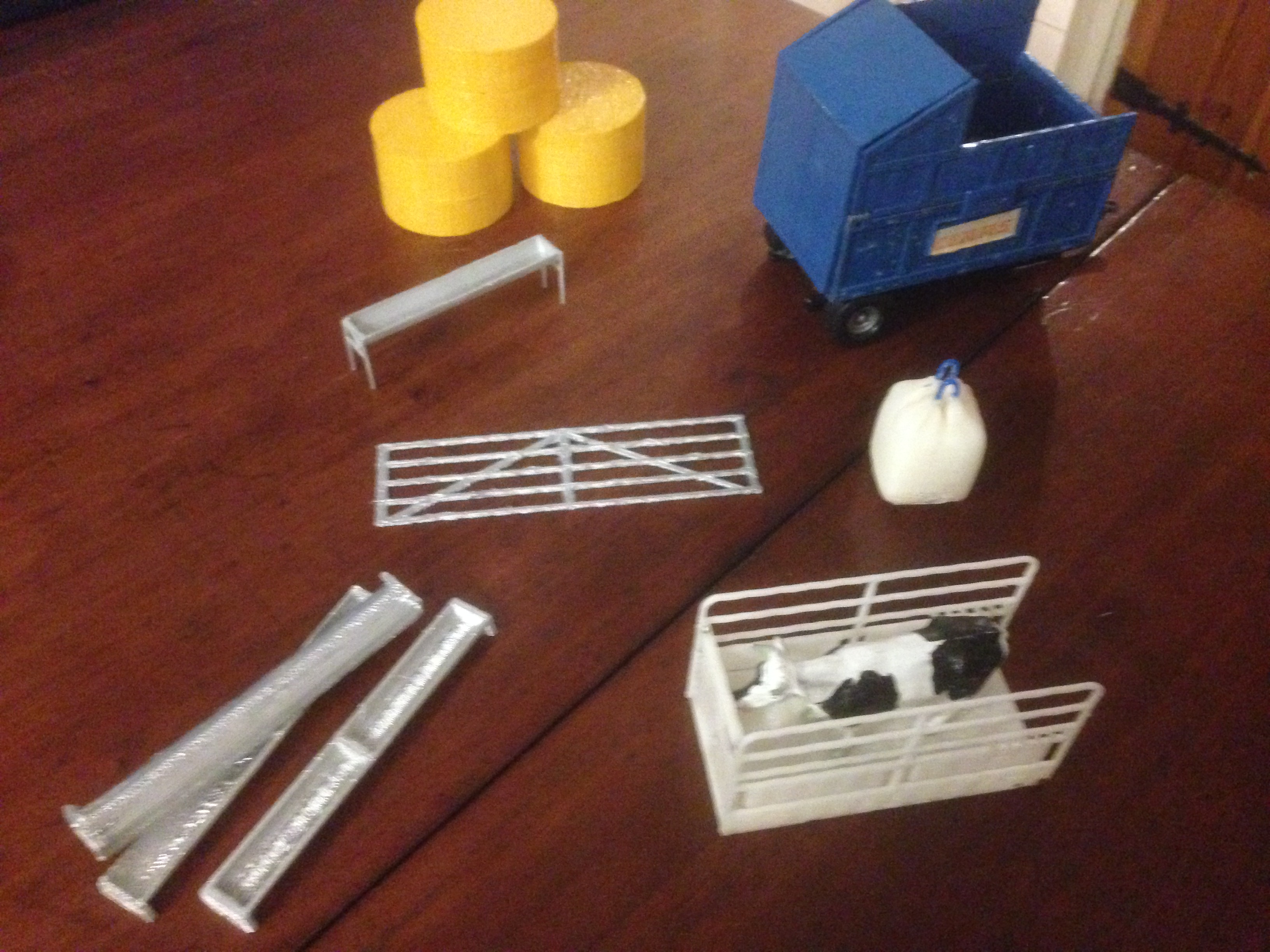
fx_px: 1211
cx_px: 635
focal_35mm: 33
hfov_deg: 55.4
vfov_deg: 42.9
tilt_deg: -49.0
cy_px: 476
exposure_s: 1/15
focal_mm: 4.12
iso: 800
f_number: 2.4
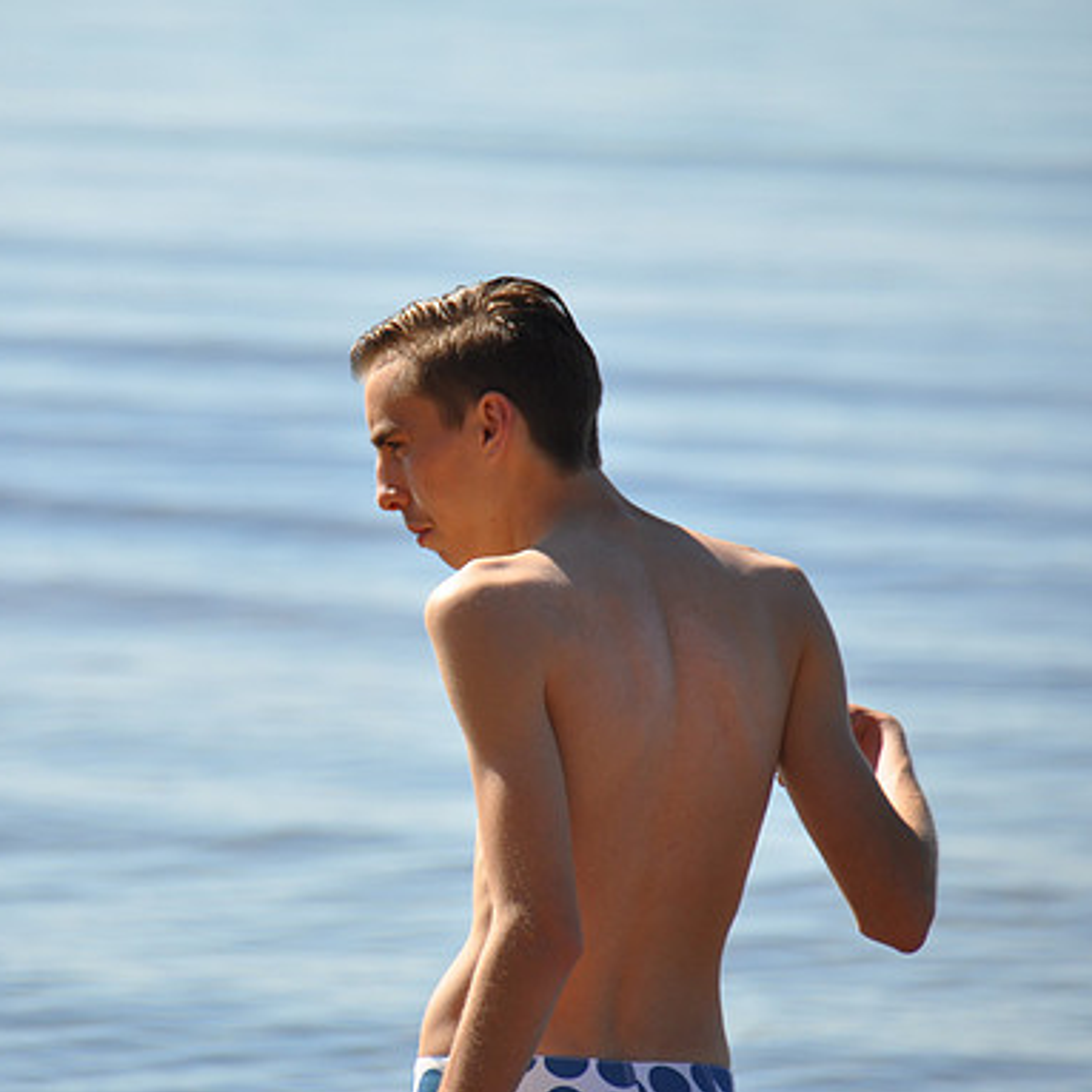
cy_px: 546
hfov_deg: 3.0
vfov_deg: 3.0
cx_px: 354
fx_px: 20665
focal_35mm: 579
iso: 200
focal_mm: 300
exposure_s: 1/640
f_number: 6.3
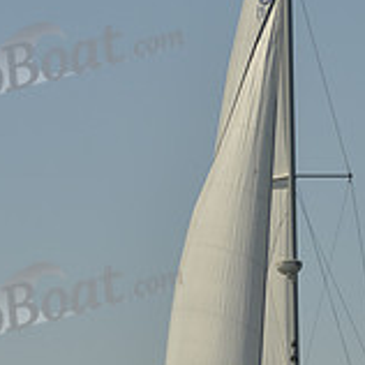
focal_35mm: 218
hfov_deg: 8.0
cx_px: 304
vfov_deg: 8.0
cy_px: 159
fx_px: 2601
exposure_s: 1/800
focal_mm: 70
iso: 200
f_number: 9
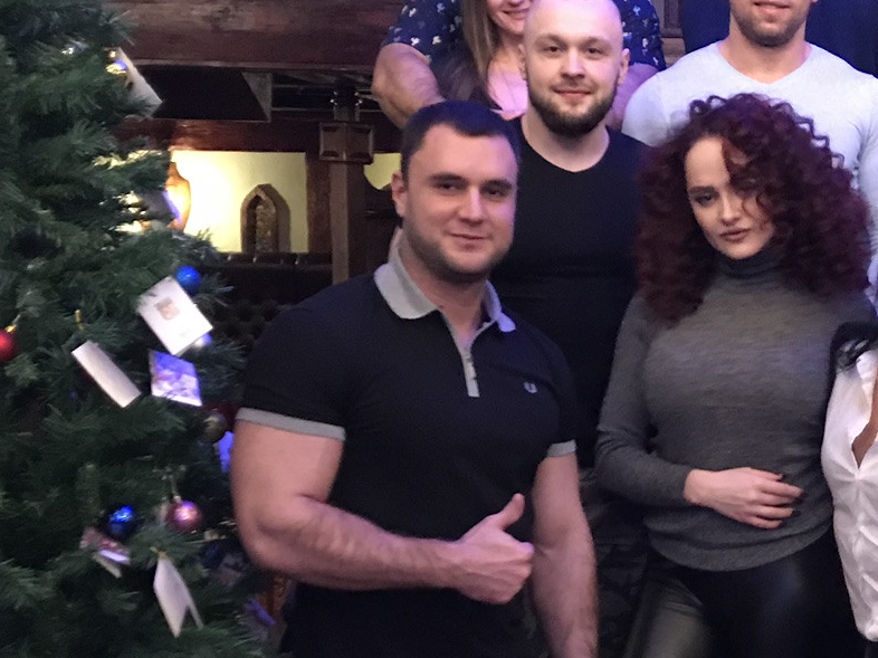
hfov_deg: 25.7
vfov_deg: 20.1
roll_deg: -1.2
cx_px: 810
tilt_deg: -7.5
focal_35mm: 73
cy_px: 461
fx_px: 1851
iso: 100
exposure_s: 1/6
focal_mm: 3.99
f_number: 1.8
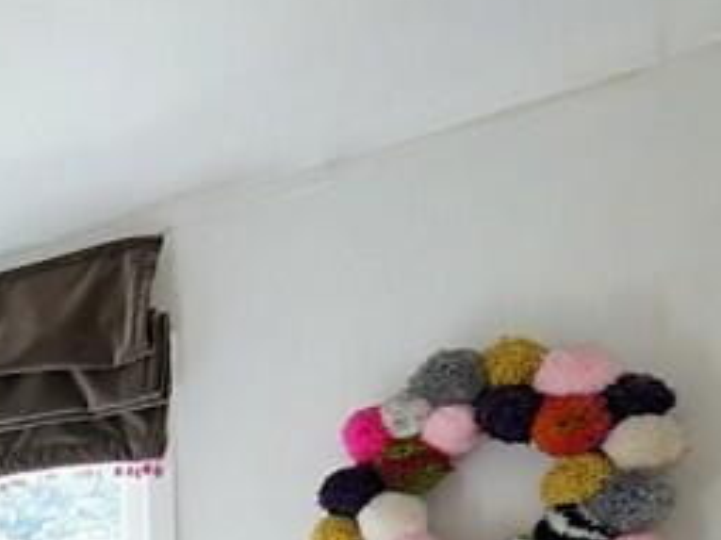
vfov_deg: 21.8
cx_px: -704
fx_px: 1207
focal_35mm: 58
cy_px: 762
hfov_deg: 19.5
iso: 640
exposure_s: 1/15
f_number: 10
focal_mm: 10
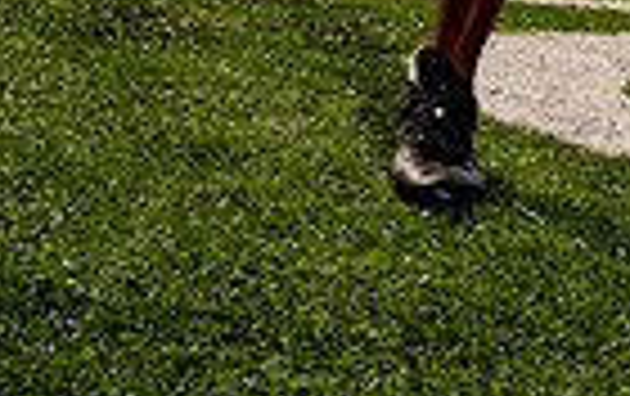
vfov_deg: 10.6
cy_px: -536
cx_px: 549
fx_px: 1857
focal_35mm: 108
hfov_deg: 19.0
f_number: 4.5
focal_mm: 33
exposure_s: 1/1250
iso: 100
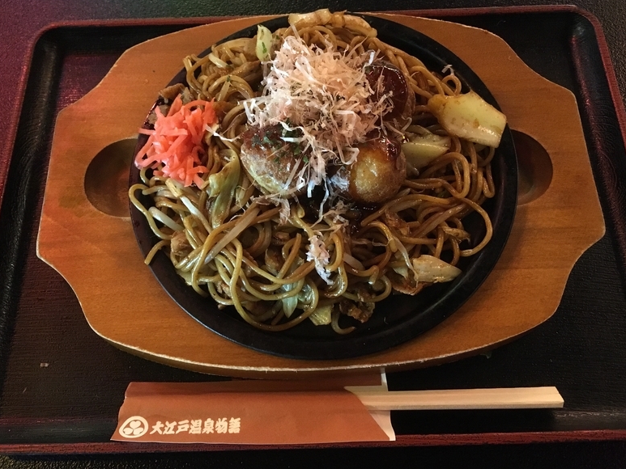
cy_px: 229
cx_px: 313
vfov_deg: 46.8
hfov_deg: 60.0
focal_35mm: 30
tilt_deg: -65.6
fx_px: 543
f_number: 2.2
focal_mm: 4.15
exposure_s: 1/15
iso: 320
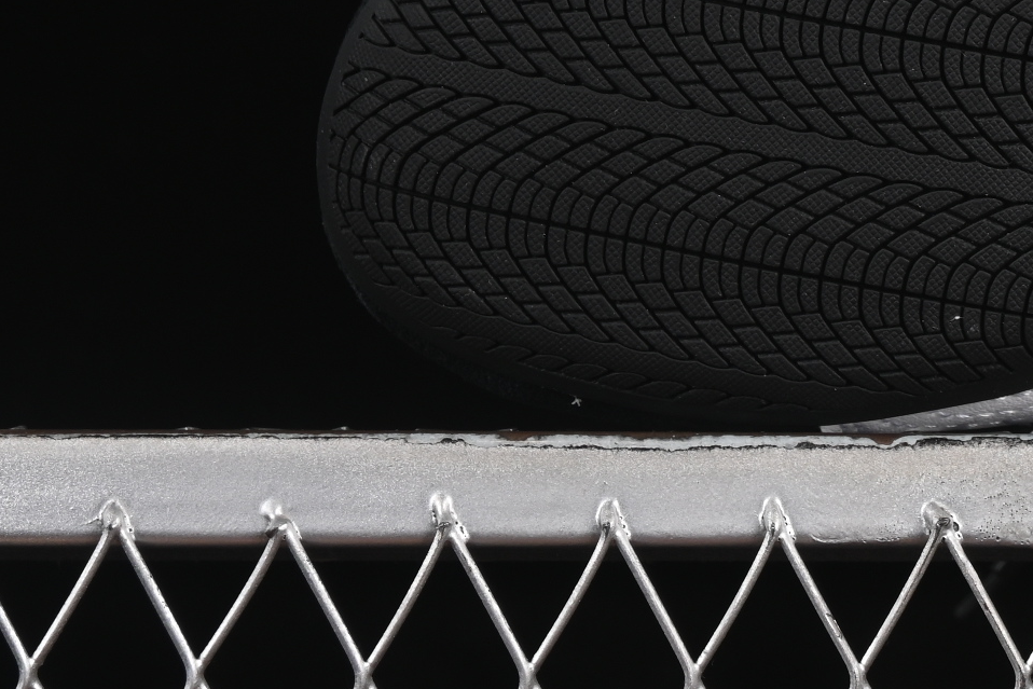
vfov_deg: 6.3
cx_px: 1257
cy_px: -193
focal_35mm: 218
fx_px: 6256
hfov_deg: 9.3
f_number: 6.3
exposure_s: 1/60
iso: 160
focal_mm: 50
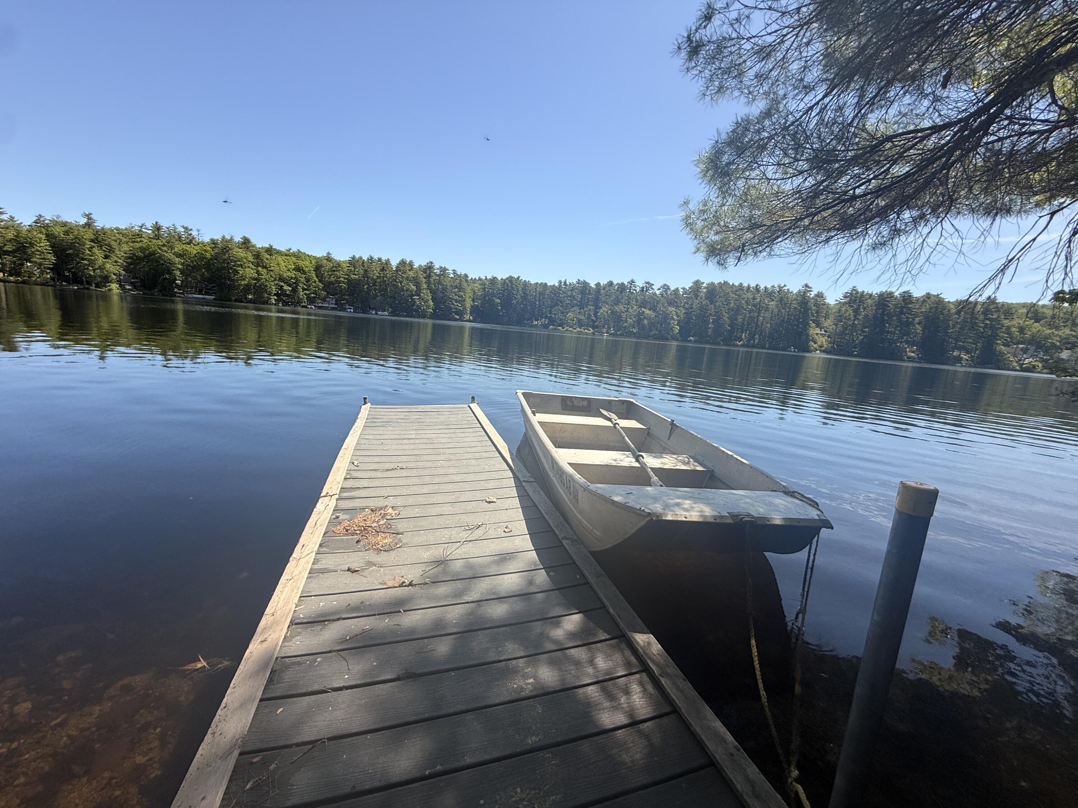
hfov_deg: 102.1
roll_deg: -5.4
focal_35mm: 14
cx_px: 539
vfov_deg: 85.7
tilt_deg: -10.5
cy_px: 404
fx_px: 436
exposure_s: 1/1961
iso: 50
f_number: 2.2
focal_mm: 2.22
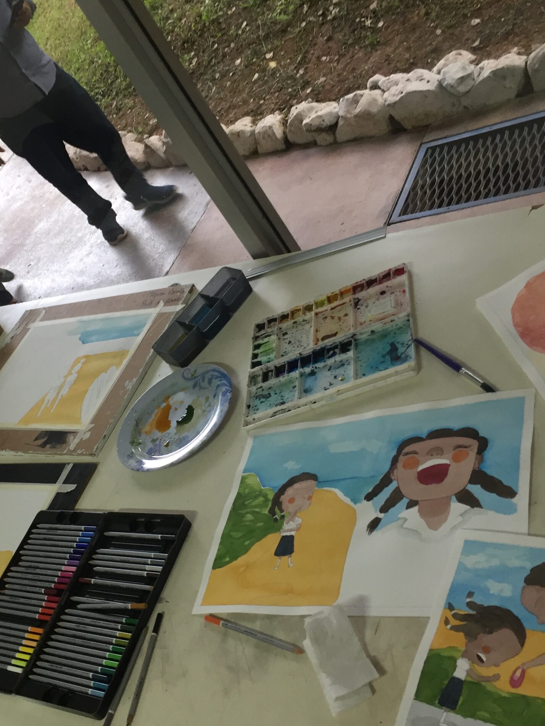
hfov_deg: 36.5
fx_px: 819
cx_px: 187
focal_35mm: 39
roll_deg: +40.1
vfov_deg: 47.9
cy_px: 363
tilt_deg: -30.9
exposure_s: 1/30
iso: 64
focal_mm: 4.15
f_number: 2.2
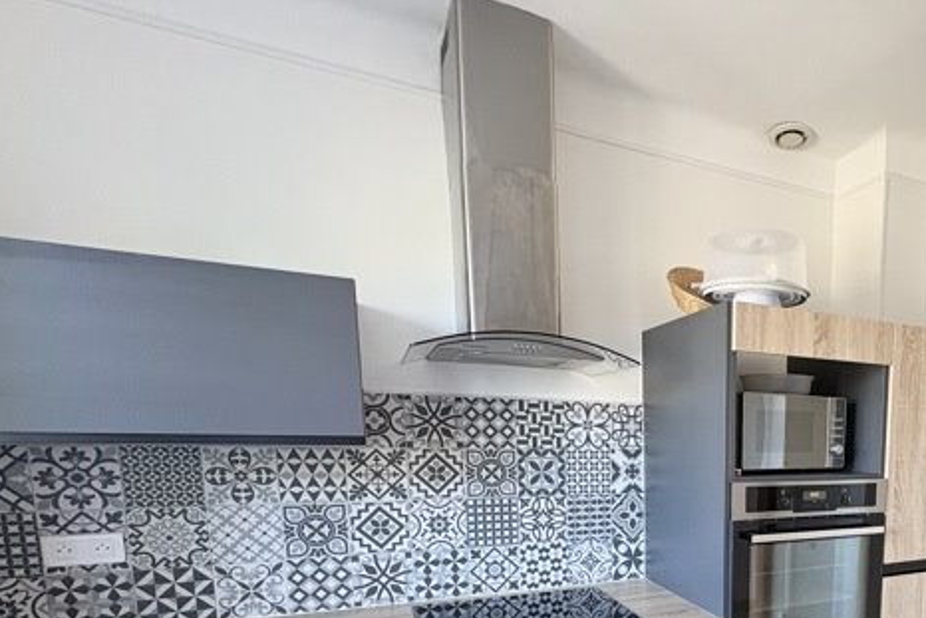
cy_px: 527
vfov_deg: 47.4
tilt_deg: -8.0
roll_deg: -0.9
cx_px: 745
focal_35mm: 25
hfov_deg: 64.9
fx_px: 643
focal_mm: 2.22
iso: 250
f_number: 2.2
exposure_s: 1/93
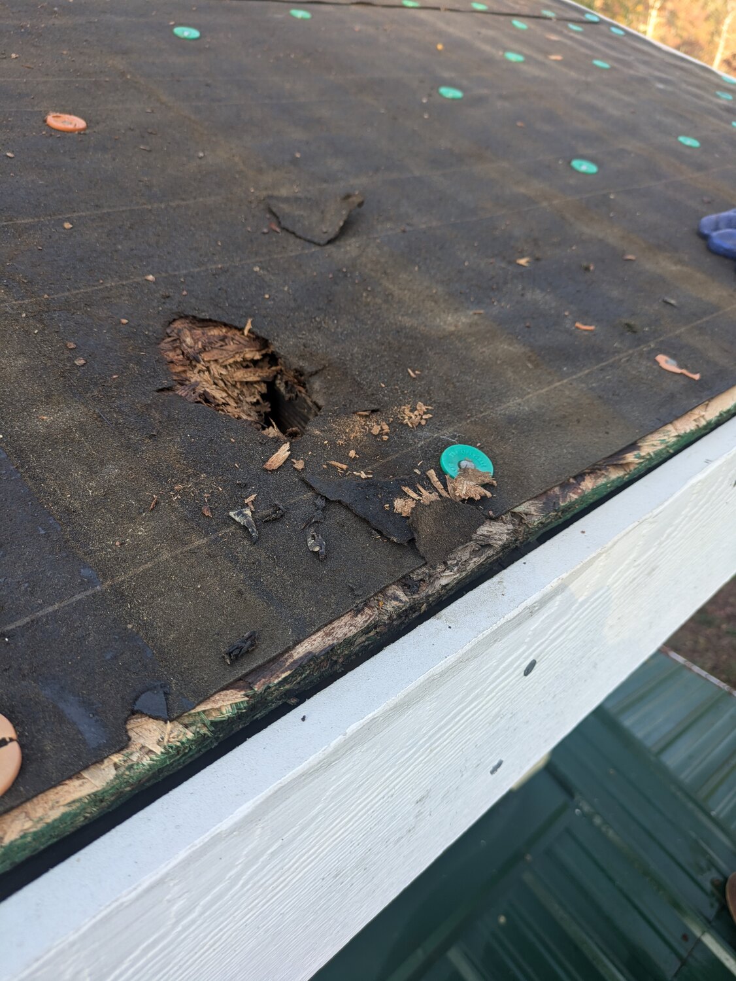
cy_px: 490
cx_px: 368
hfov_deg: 54.9
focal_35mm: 25
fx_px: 708
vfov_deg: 69.4
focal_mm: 5.43
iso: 47
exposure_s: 1/120
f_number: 1.89
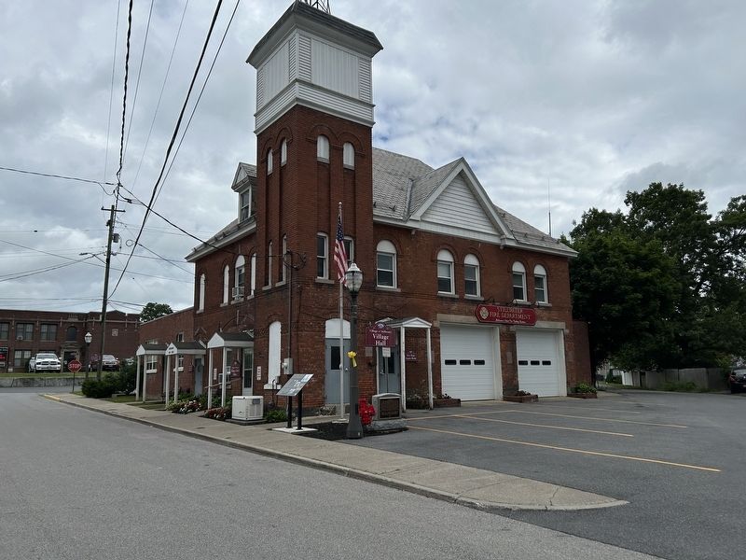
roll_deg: +1.1
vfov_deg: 53.1
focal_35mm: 26
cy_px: 280
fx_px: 560
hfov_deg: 67.3
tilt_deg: +8.9
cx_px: 373
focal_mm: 5.7
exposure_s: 1/12658
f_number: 1.5
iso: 50
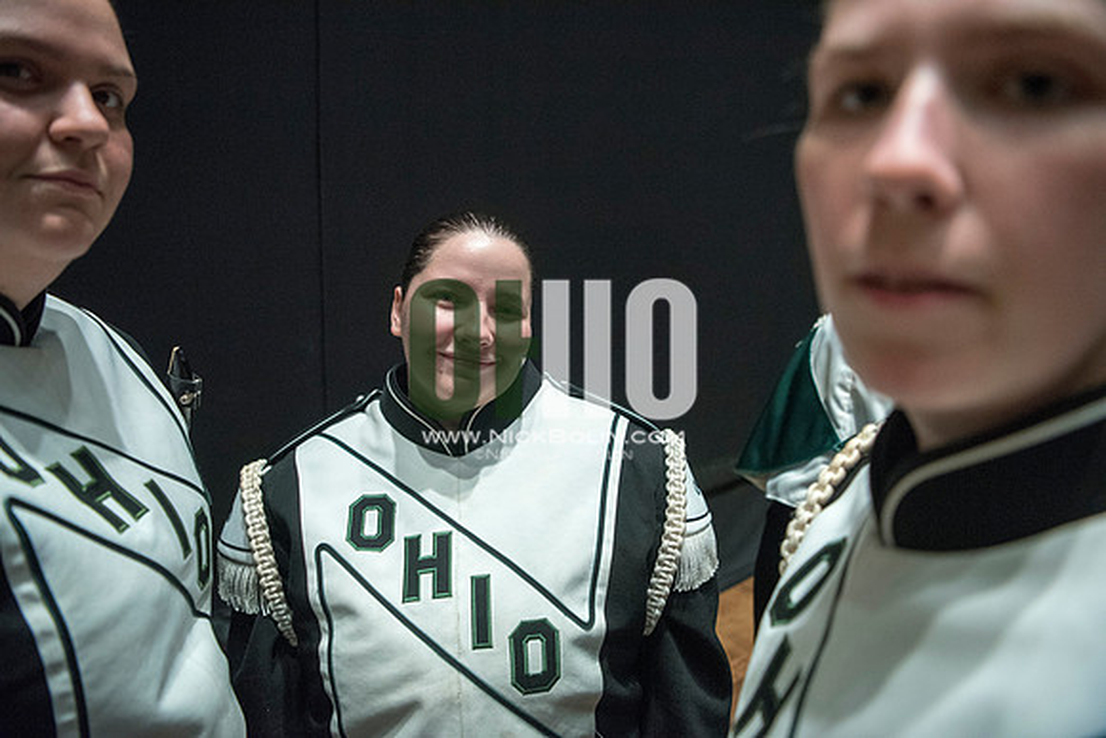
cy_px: 369
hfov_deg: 73.7
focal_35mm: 24
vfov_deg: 53.2
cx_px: 553
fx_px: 737
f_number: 2.8
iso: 4000
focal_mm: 24
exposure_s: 1/400
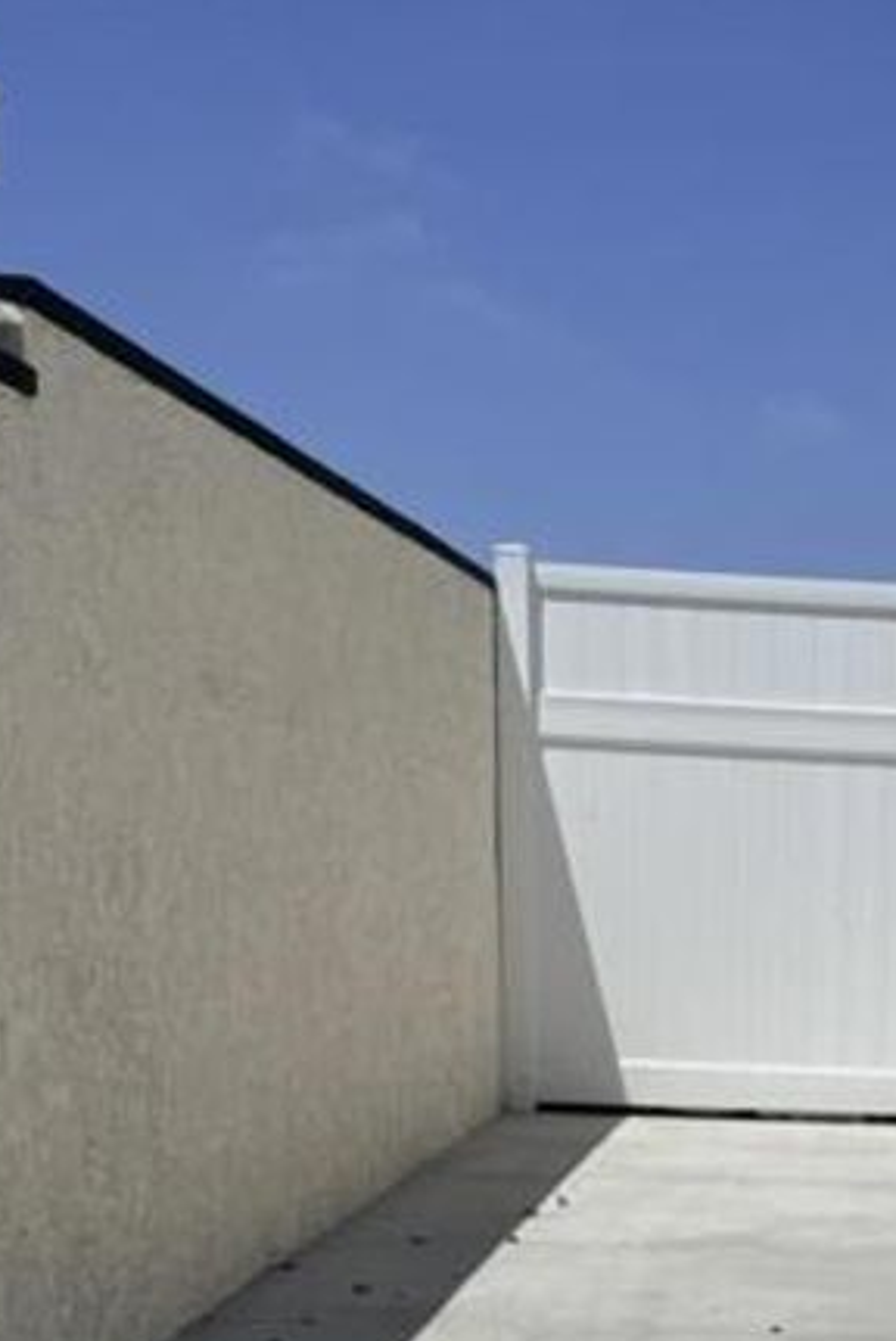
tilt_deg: -9.7
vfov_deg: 24.2
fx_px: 2944
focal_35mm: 79
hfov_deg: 16.4
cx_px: 1148
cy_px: 1417
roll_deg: -2.1
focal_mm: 6.76
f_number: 1.78
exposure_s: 1/14286
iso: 64
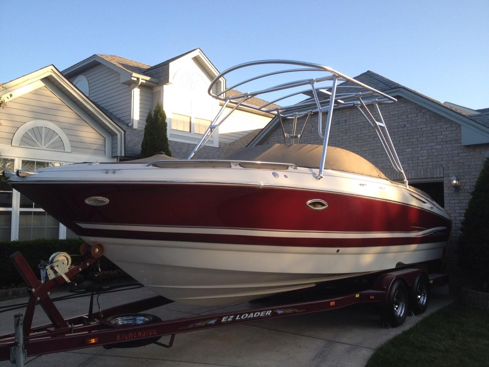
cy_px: 184
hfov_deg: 52.6
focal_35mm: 35
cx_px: 244
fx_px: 494
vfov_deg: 40.7
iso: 64
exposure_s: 1/354
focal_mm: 4.28
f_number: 2.4
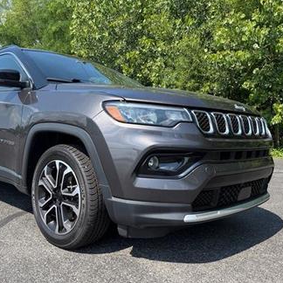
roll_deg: -1.3
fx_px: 305
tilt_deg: -7.3
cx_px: 101
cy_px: 149
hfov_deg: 49.1
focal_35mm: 33
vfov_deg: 49.7
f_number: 1.78
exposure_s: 1/2169
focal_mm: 6.76
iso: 80
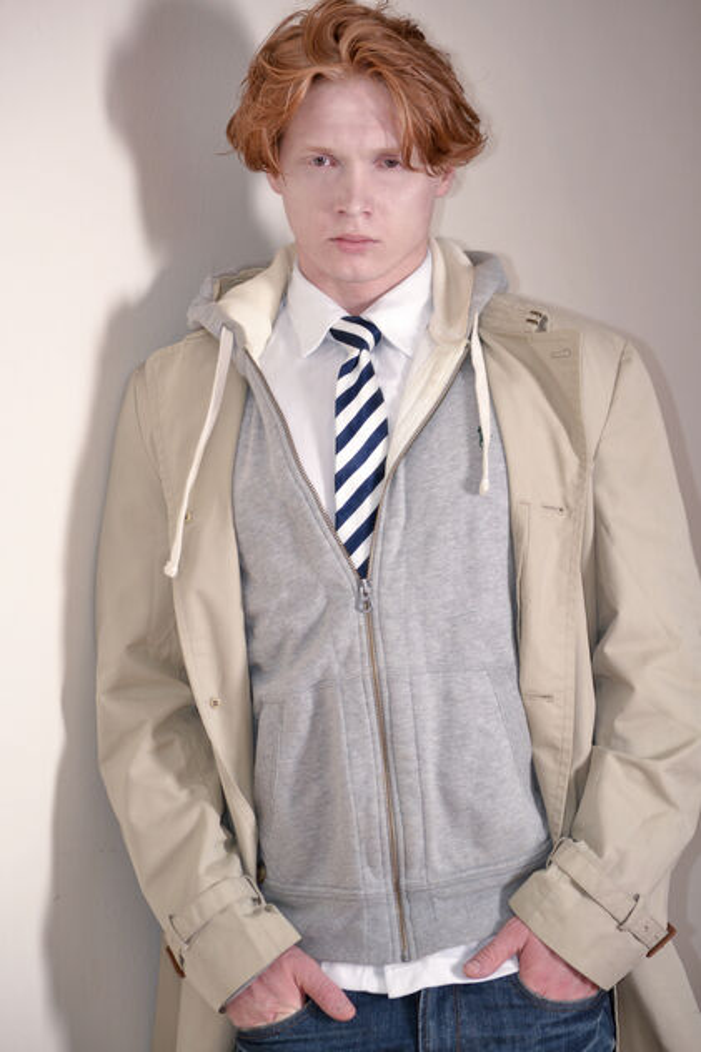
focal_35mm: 112
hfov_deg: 12.2
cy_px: 526
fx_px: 3287
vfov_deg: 18.2
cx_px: 350
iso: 400
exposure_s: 1/60
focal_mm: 75
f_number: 4.2
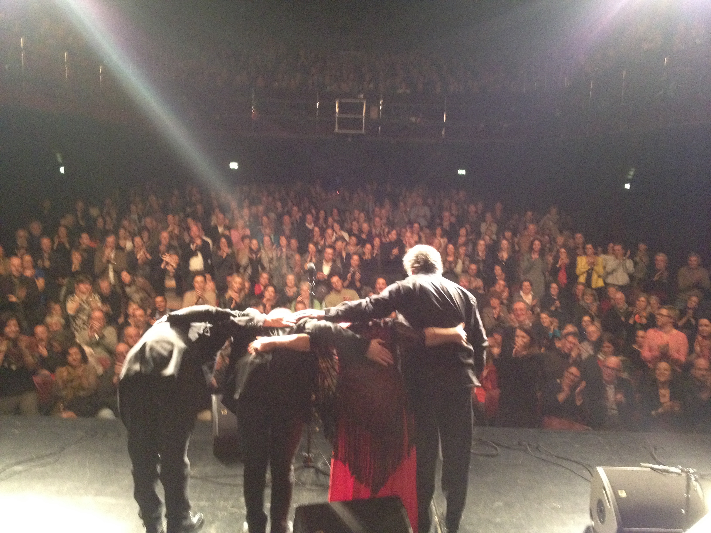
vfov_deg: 40.7
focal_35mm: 35
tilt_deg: -7.5
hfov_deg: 52.6
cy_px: 266
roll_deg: -0.6
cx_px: 356
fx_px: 719
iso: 320
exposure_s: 1/17
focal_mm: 4.28
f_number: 2.4
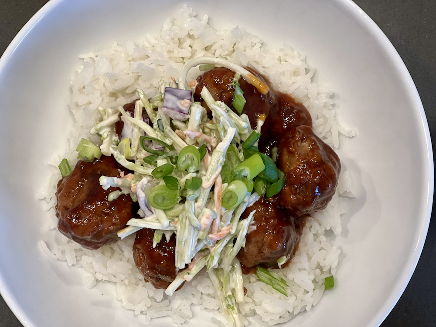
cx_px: 218
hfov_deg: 25.3
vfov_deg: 19.1
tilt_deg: -83.9
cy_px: 164
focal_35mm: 77
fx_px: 970
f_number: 2.8
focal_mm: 9
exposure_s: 1/40
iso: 250
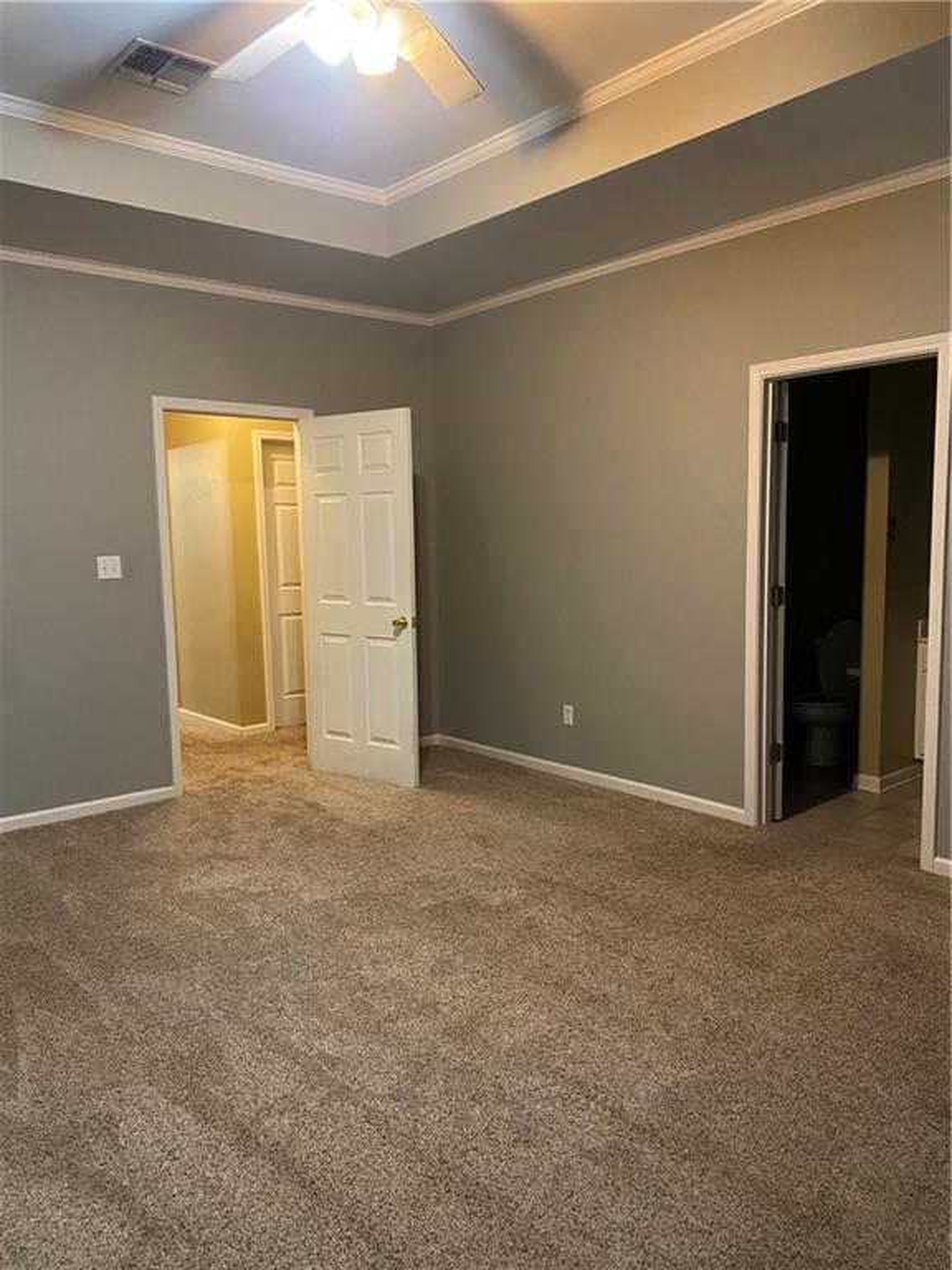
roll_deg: +1.3
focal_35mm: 26
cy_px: 635
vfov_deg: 67.3
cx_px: 476
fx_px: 953
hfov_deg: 53.1
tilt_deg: -7.1
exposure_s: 1/30
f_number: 1.8
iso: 500
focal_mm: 4.25
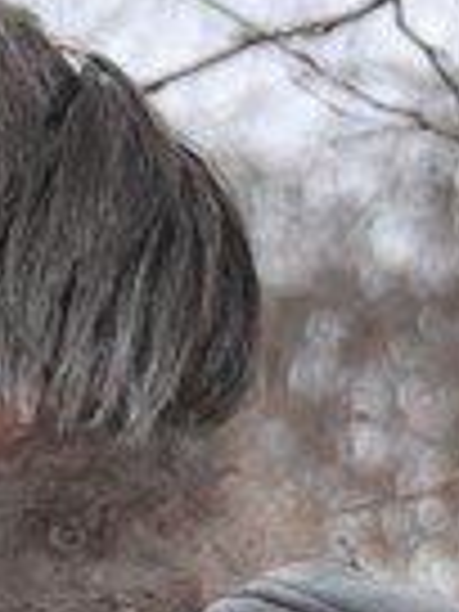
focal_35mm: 920
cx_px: -297
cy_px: 1278
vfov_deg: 2.1
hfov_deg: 1.6
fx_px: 16267
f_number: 6.3
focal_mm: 75
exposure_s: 1/640
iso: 1000
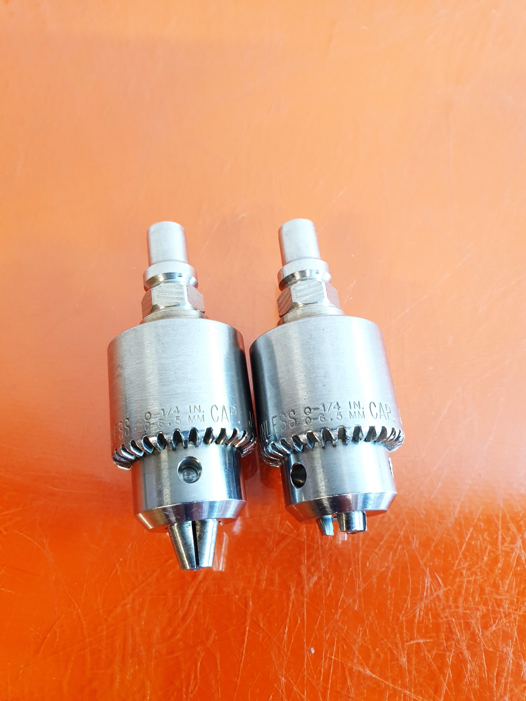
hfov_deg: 53.1
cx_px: 263
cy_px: 350
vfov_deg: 67.3
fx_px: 527
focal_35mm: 26
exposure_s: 1/33
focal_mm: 4.3
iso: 320
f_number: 2.4
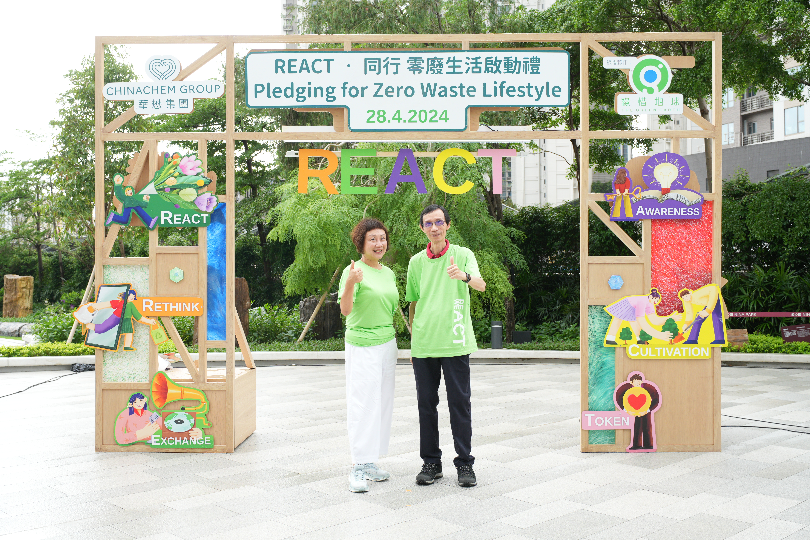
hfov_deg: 50.7
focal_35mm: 38
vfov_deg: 35.1
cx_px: 405
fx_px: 855
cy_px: 270
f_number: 5
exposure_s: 1/160
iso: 500
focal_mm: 38
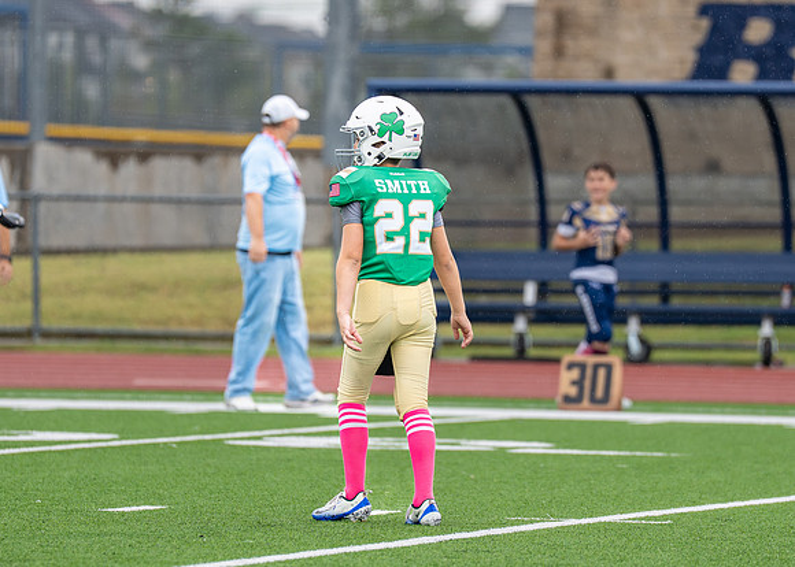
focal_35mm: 409
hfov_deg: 4.9
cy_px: 294
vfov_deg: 3.5
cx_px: 426
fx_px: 9240
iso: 400
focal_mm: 200
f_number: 2.8
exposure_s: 1/1000
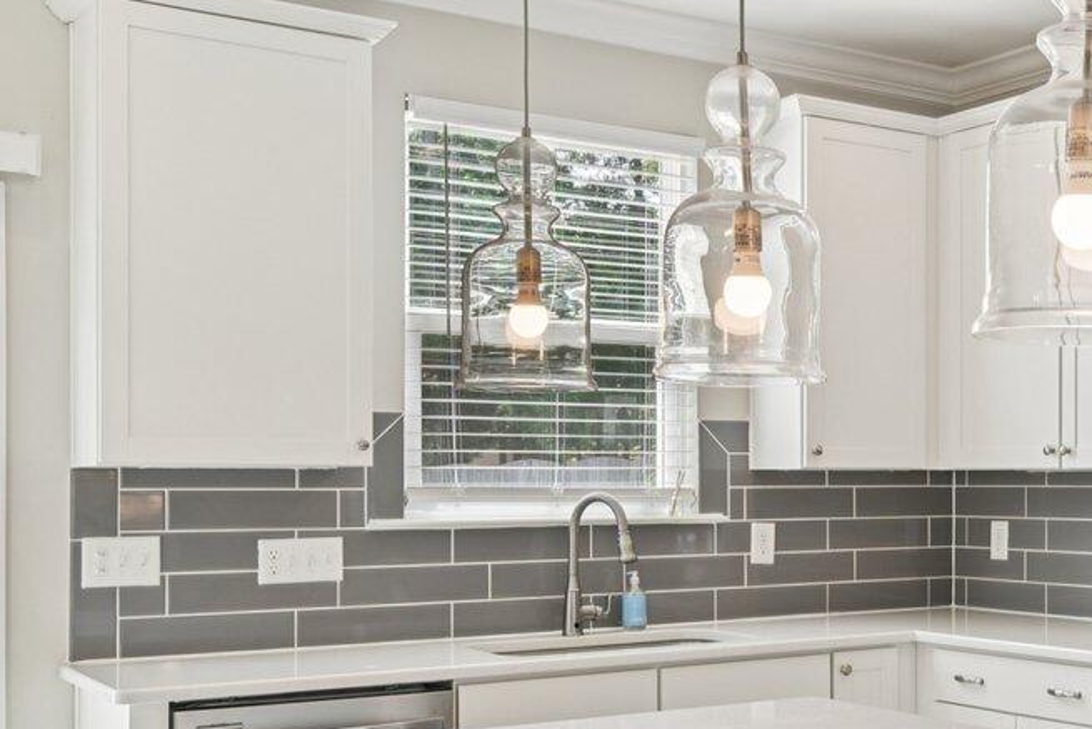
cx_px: 1027
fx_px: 1564
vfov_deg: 26.1
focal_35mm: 52
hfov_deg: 35.7
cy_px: 458
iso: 100
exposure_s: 1/30
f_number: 8
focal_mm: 16.5
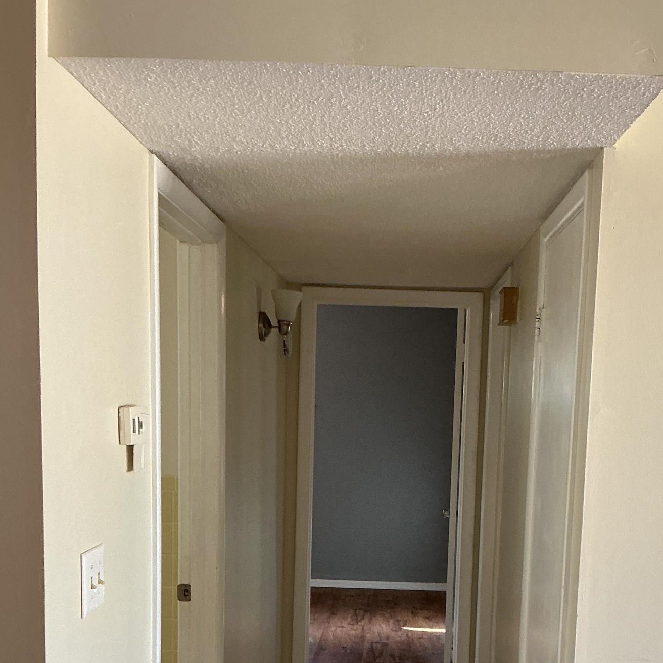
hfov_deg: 37.4
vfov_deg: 36.6
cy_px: 506
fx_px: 975
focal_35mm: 45
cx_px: 393
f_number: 1.8
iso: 125
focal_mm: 3
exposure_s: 1/60
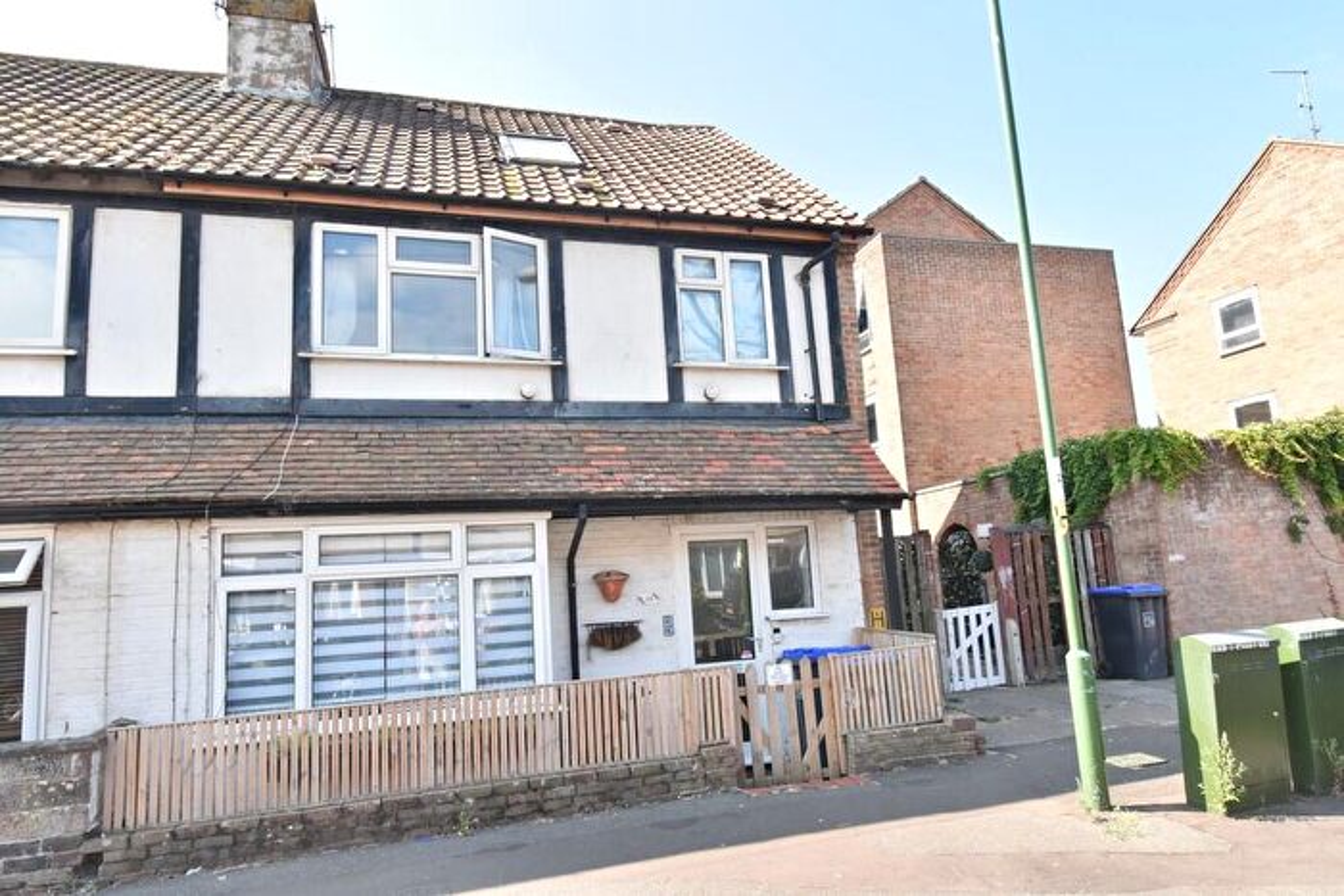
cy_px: 448
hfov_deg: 81.2
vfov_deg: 59.5
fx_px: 784
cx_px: 672
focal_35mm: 21
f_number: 8
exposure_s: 1/250
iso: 500
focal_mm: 14
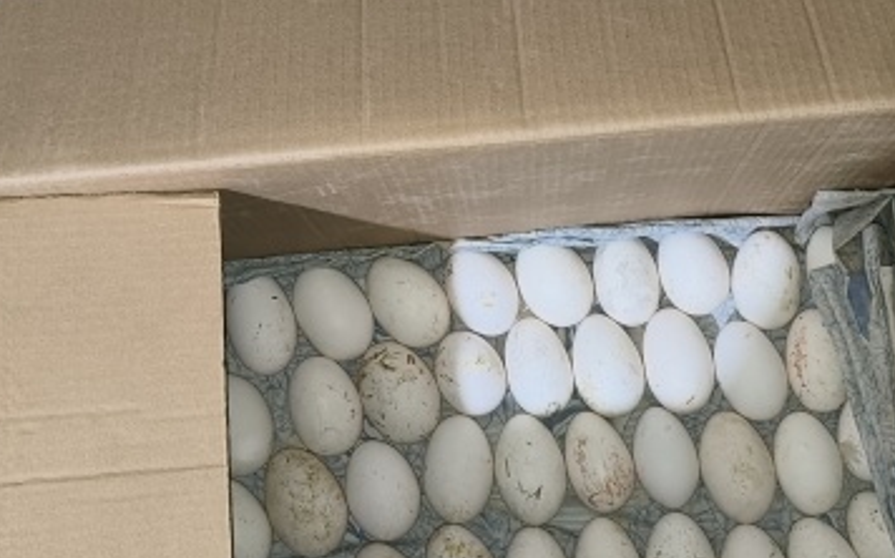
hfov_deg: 32.8
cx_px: 566
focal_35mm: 62
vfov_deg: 20.5
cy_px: 48
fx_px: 1511
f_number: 1.8
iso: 800
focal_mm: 4.84
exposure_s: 1/30
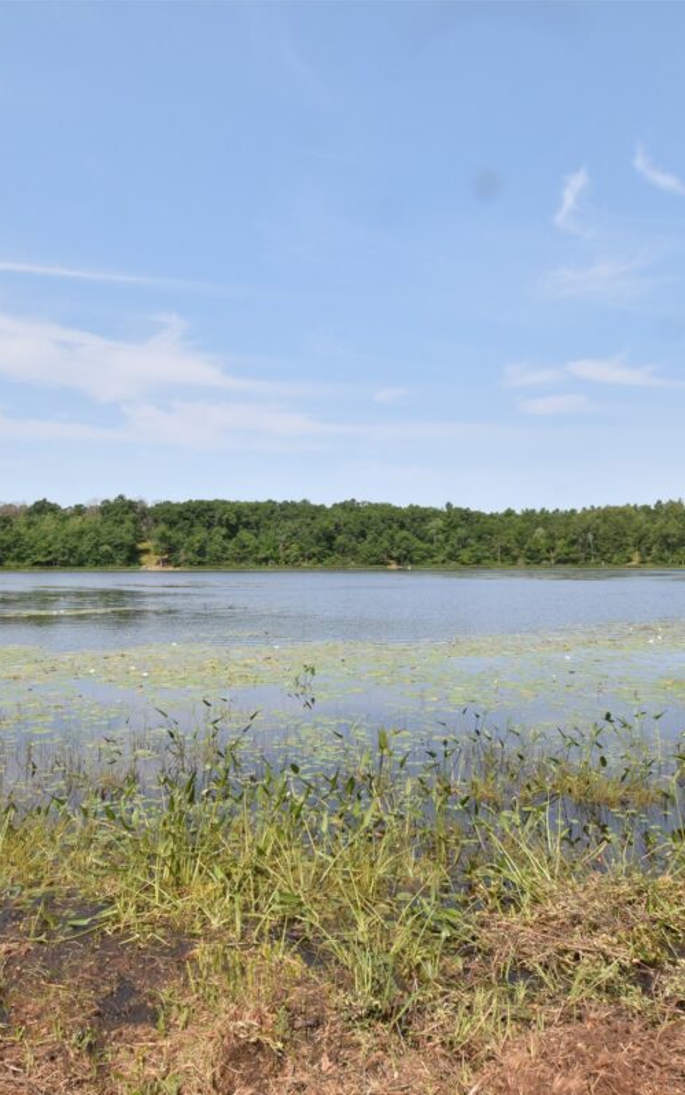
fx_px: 687
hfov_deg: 52.8
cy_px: 548
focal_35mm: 23
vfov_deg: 77.1
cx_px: 290
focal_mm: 10
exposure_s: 1/200
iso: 320
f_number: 18
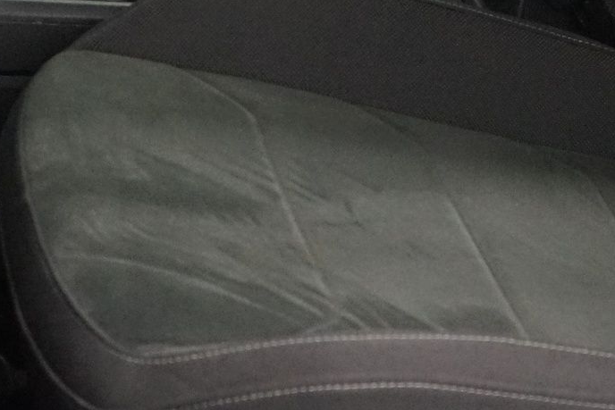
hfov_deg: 13.8
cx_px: 404
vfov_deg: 8.9
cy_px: -259
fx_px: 2546
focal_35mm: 149
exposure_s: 1/125
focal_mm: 41
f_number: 4.5
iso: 6400
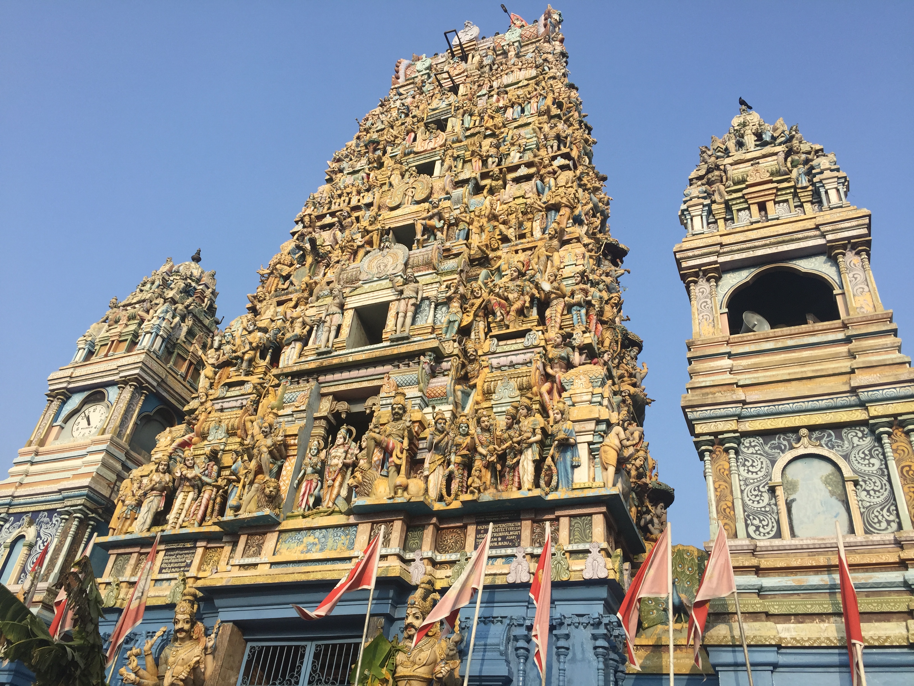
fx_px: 766
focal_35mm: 29
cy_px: 343
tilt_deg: +35.4
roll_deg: -9.7
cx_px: 457
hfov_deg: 61.7
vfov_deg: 48.2
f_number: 2.2
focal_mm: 4.15
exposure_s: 1/1412
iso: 32
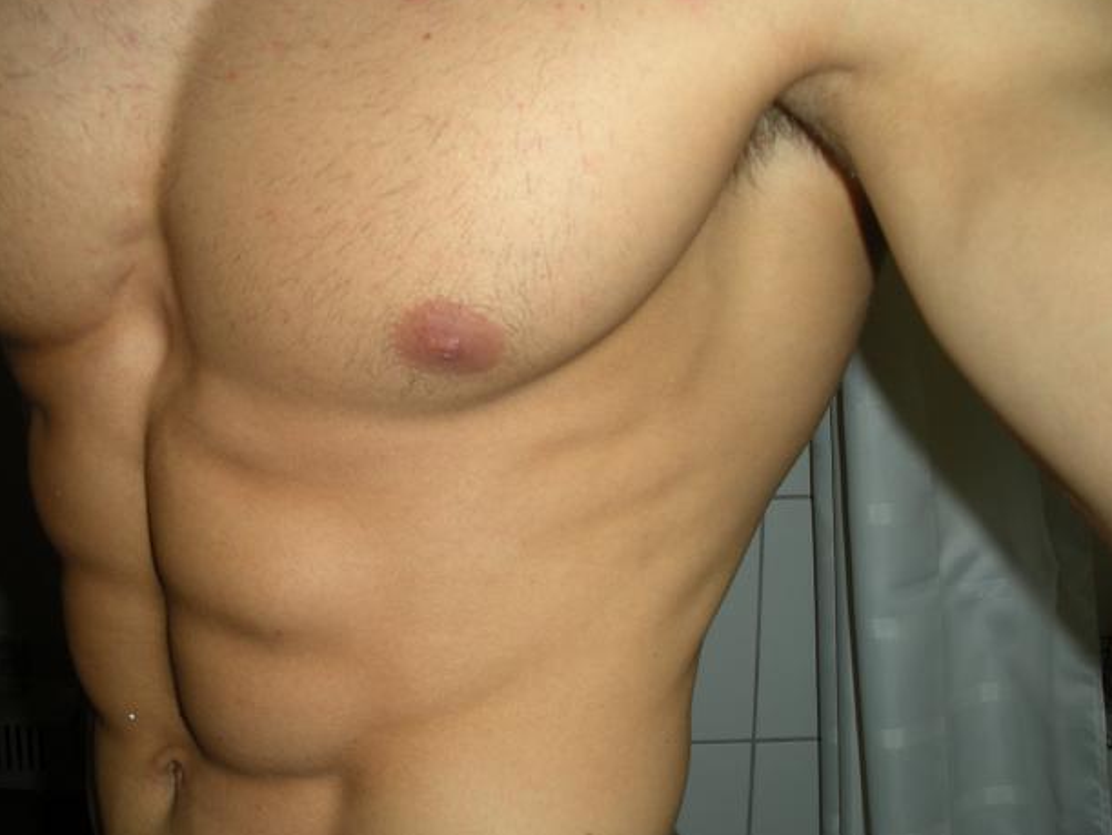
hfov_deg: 43.8
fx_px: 1382
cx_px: 511
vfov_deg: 33.6
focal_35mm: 43
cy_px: 473
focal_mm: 6.3
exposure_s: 1/60
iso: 64
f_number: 3.5
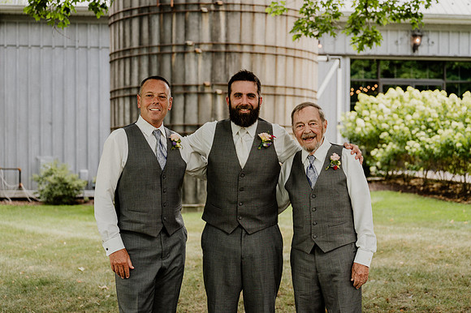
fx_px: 888
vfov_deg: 20.0
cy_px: 182
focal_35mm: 68
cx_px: 234
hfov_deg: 29.7
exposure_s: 1/200
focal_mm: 57
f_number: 3.2
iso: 125
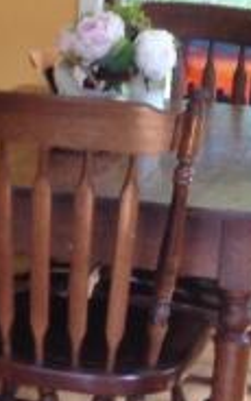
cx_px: -402
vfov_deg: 10.1
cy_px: 46
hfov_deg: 6.0
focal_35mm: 207
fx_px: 2266
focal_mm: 4.28
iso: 50
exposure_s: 1/25
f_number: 2.4
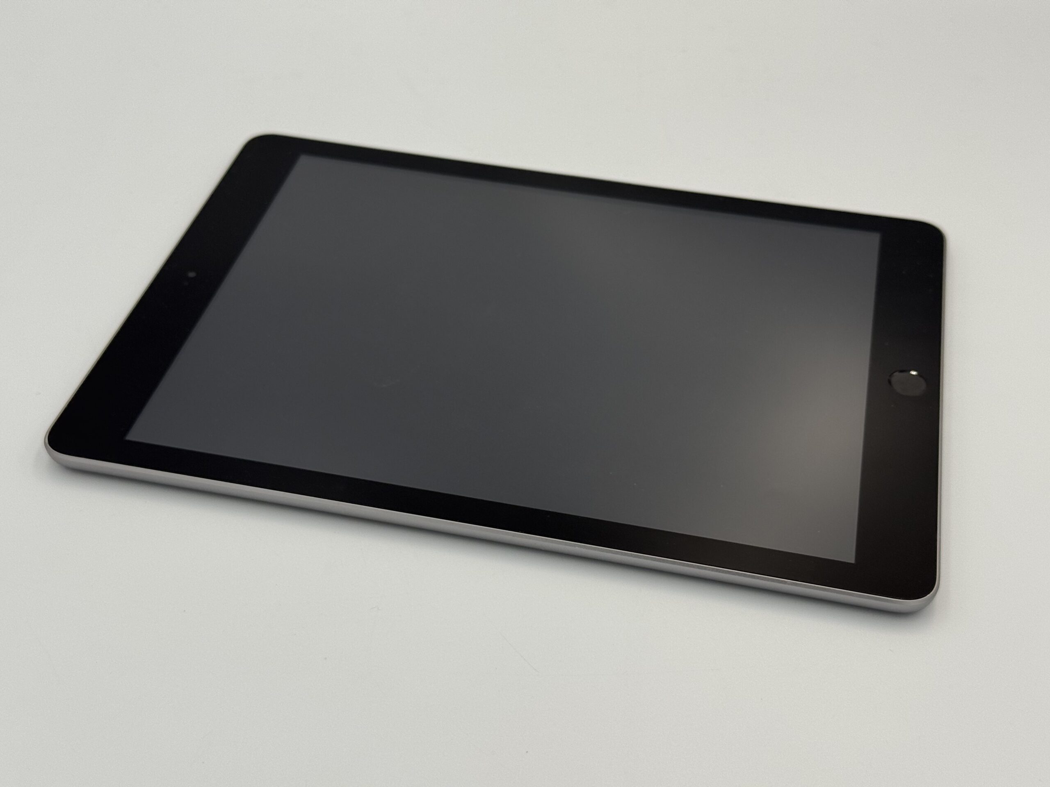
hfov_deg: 39.7
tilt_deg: -40.4
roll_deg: -0.2
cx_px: 525
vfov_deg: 30.3
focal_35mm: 48
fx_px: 1456
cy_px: 394
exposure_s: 1/754
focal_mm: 6.76
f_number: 1.78
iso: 64
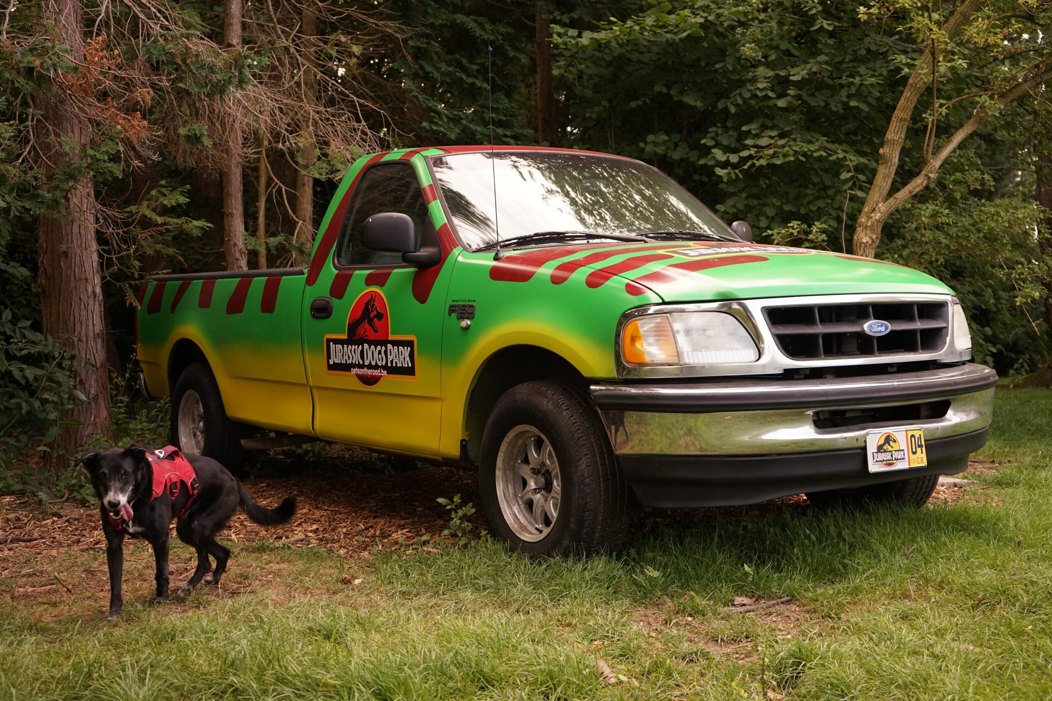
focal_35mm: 43
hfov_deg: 45.4
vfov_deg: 31.2
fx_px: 1257
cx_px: 526
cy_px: 350
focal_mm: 43
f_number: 5
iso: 640
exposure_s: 1/250
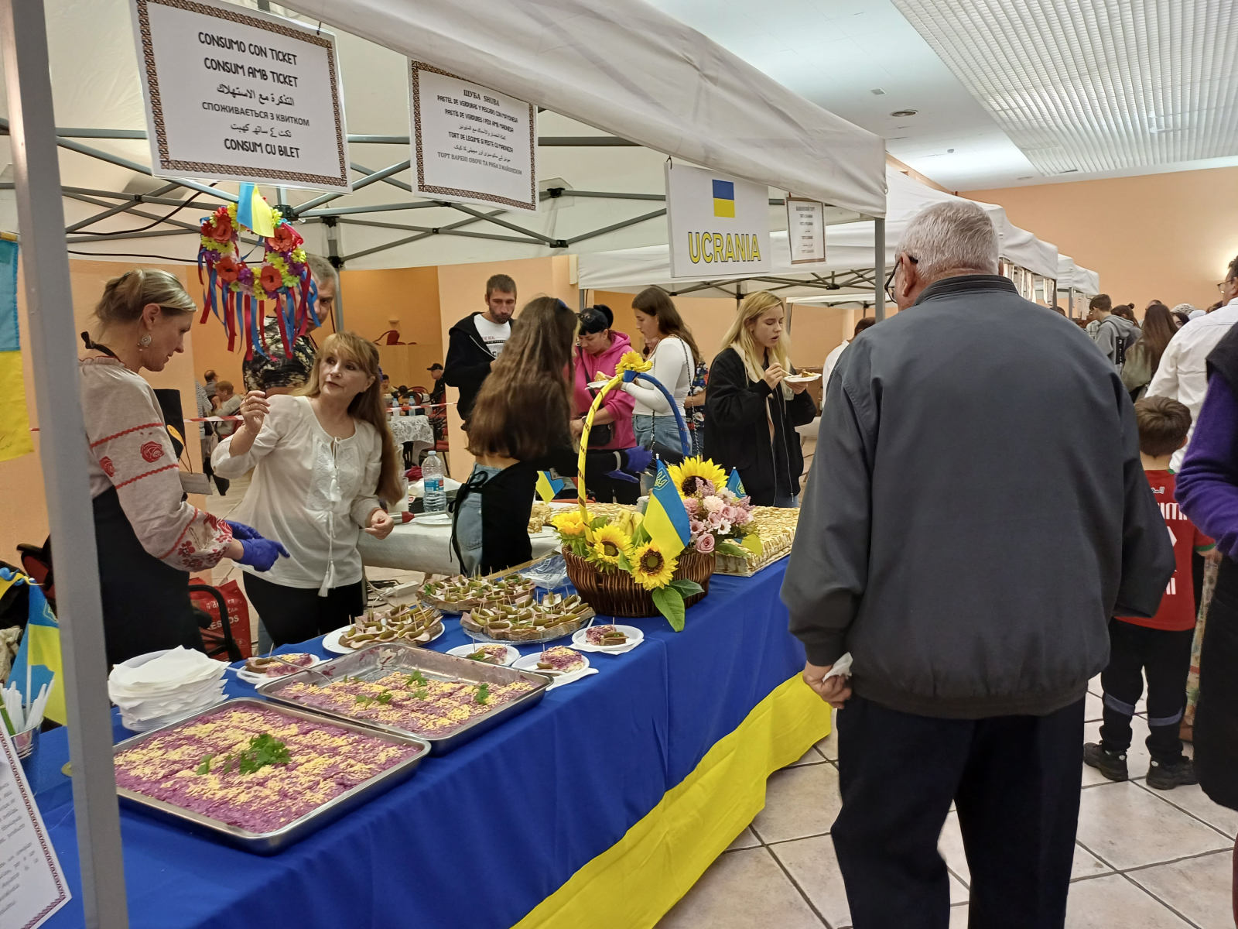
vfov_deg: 54.9
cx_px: 619
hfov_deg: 69.4
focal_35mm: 25
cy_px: 464
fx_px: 894
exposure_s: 1/50
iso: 400
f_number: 1.8
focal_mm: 4.65
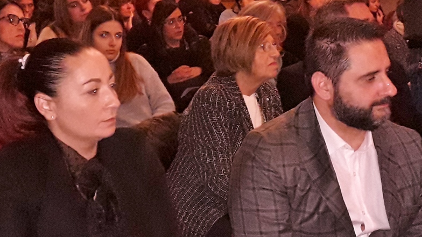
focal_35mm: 30
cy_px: 116
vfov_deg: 38.9
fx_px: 336
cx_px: 210
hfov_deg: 64.3
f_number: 1.9
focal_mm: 3.6
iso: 400
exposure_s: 1/25
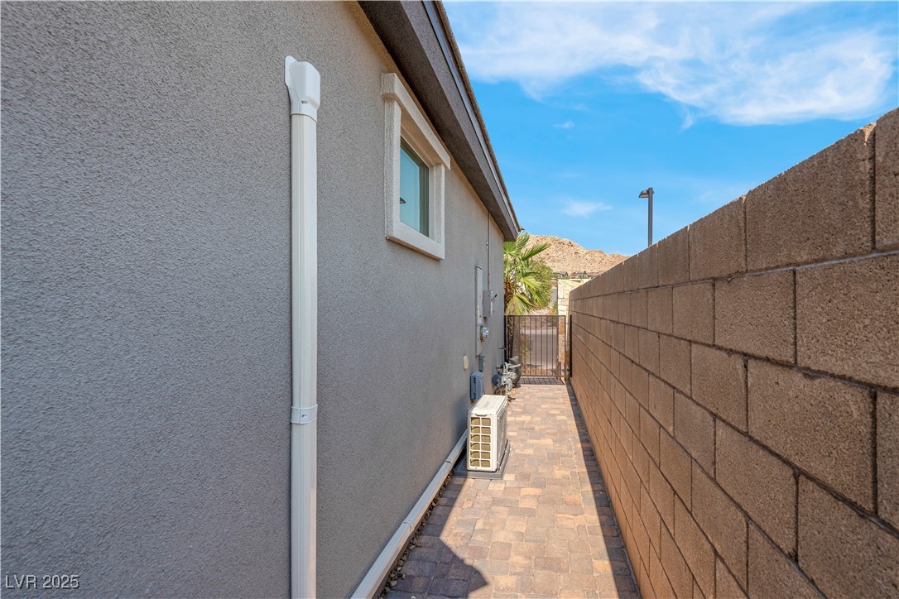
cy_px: 300
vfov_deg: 73.7
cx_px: 450
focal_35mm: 16
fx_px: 400
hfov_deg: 96.7
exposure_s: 1/200
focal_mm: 16
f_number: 9
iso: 100
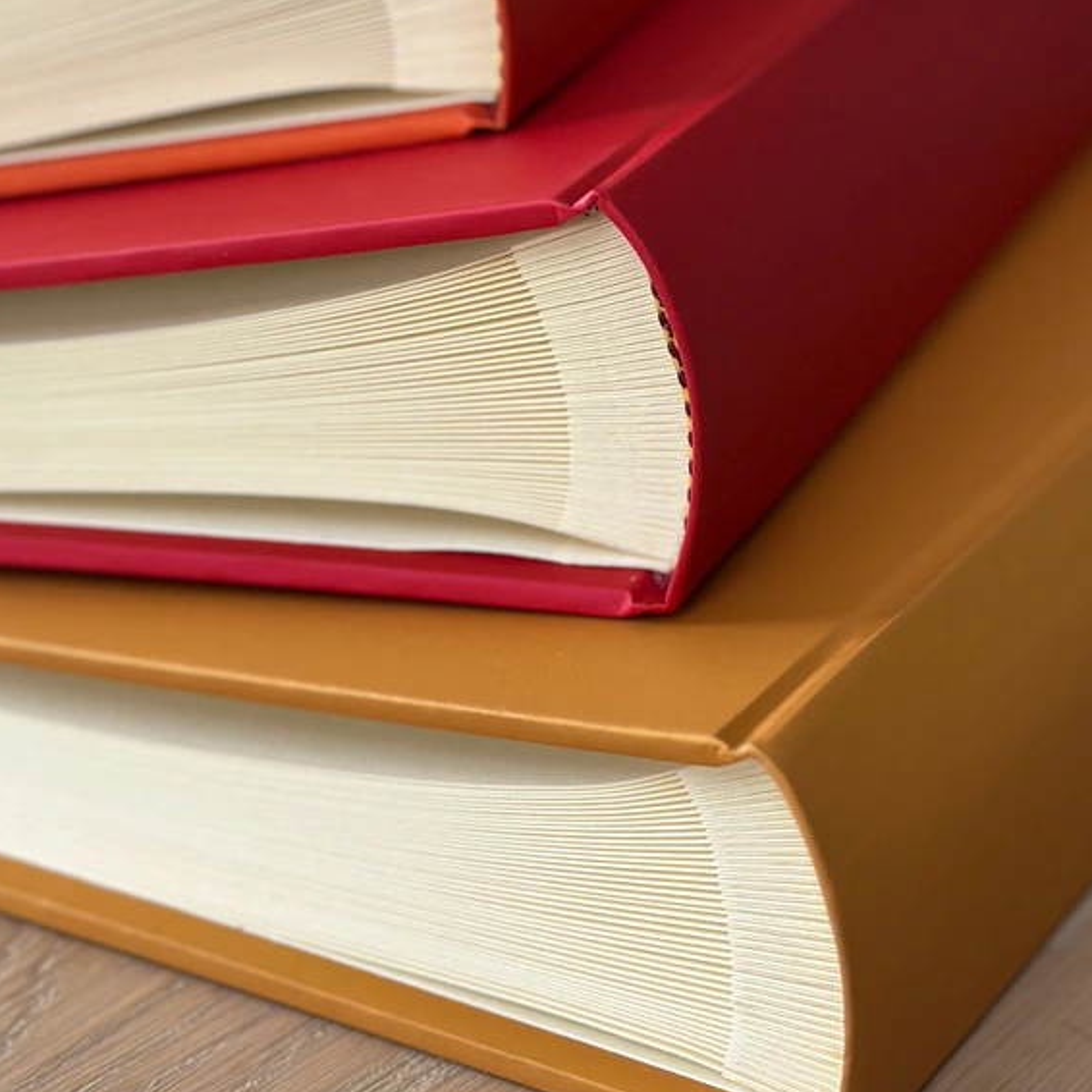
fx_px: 2356
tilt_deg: -19.1
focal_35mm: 66
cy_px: 340
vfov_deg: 25.9
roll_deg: +0.8
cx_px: 617
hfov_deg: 26.1
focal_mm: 6.86
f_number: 1.78
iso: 80
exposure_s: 1/454
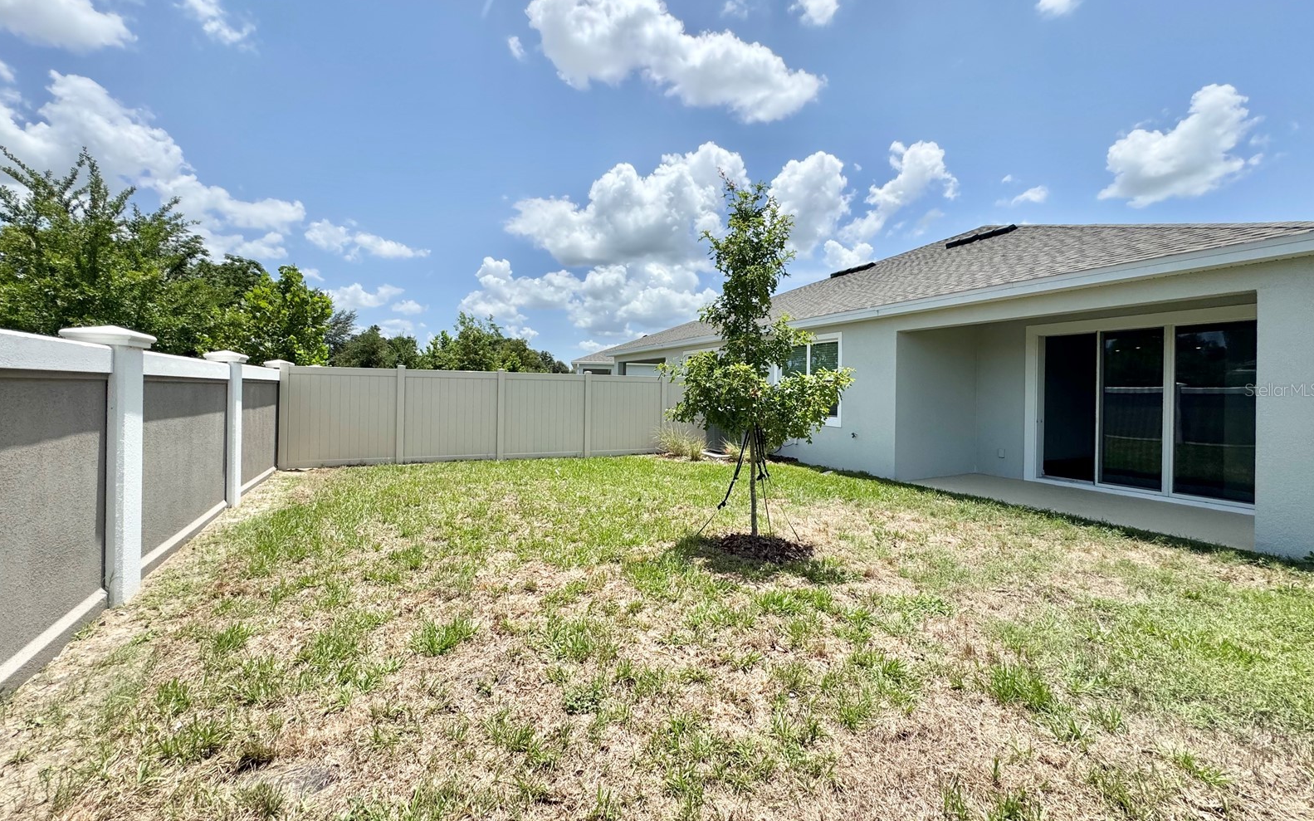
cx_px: 659
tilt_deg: -0.2
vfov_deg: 74.7
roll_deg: -0.9
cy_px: 389
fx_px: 537
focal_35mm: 15
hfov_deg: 101.5
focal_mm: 2.22
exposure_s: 1/2674
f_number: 2.2
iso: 50
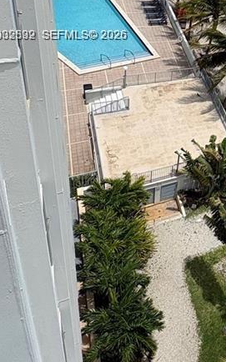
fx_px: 404
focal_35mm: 41
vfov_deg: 44.0
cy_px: 36
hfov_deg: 23.9
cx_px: 348
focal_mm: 2.22
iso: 50
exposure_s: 1/2415
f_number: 2.2
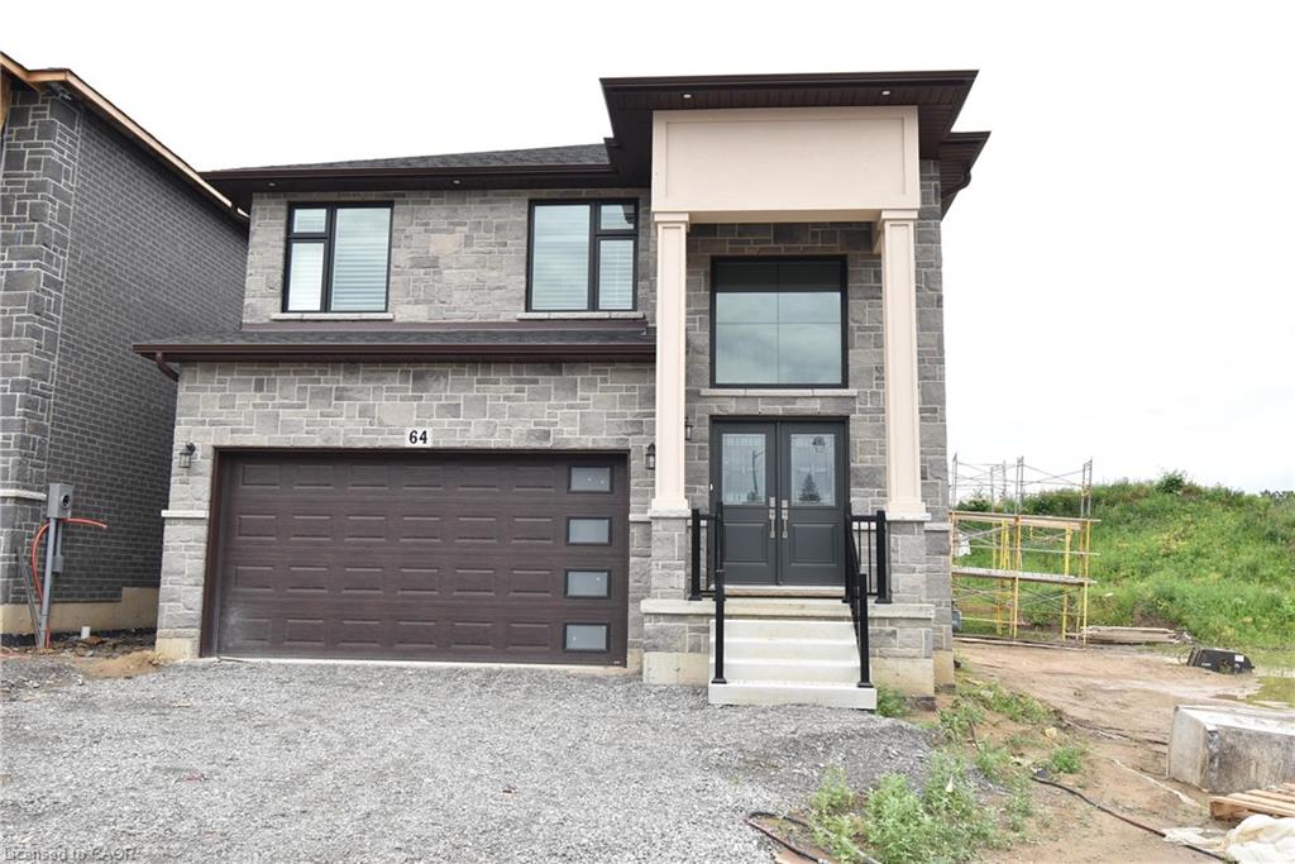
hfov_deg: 61.9
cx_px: 648
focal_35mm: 30
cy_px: 432
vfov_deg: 43.6
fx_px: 1079
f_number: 7.1
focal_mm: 20
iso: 200
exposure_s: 1/200
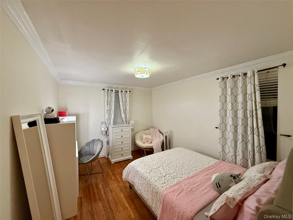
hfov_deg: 102.1
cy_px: 110
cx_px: 146
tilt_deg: -0.3
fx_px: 119
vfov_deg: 85.7
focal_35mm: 14
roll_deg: +0.5
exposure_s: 1/60
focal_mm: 2.22
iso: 400
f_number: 2.2
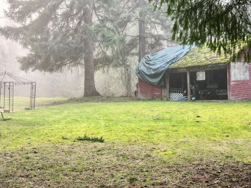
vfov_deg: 34.4
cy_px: 88
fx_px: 305
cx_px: 108
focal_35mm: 42
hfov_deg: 44.7
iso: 100
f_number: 2.8
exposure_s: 1/15
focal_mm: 4.5
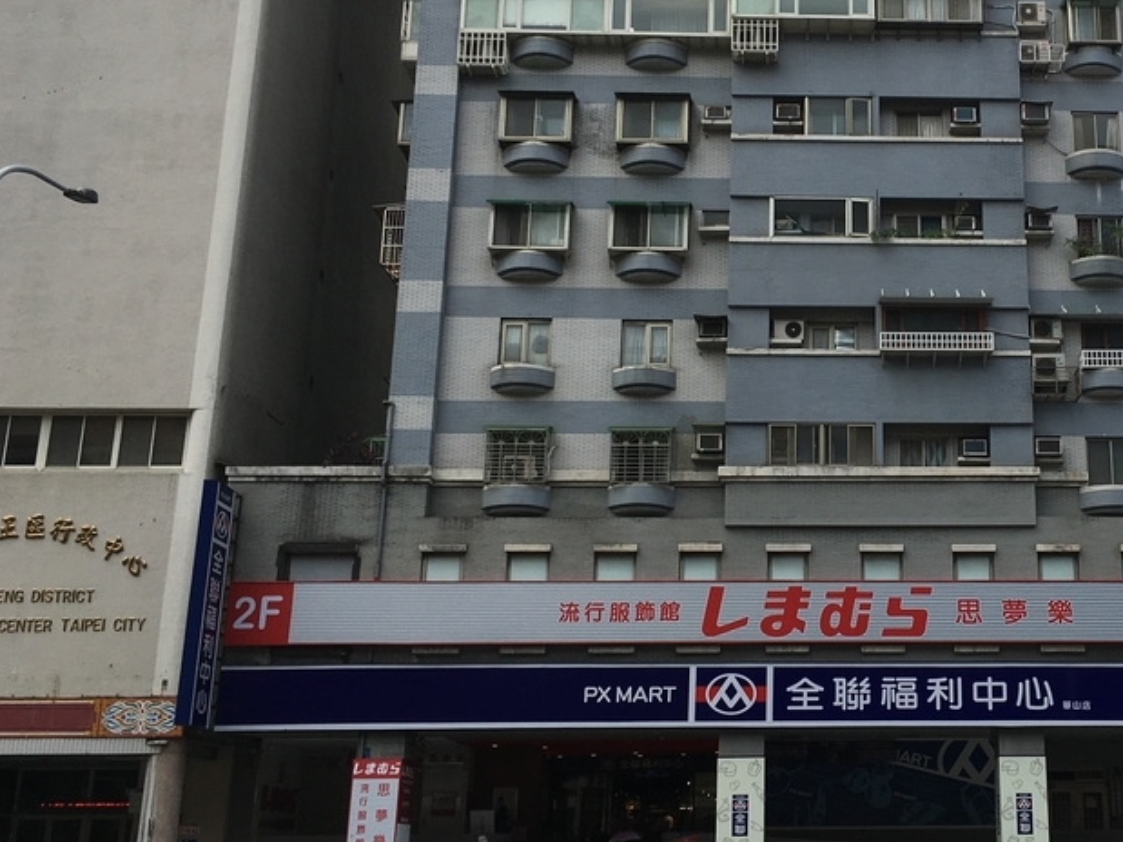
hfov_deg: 38.4
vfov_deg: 30.2
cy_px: 372
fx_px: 1557
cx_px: 873
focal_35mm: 48
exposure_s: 1/1350
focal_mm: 4.15
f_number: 2.2
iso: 25
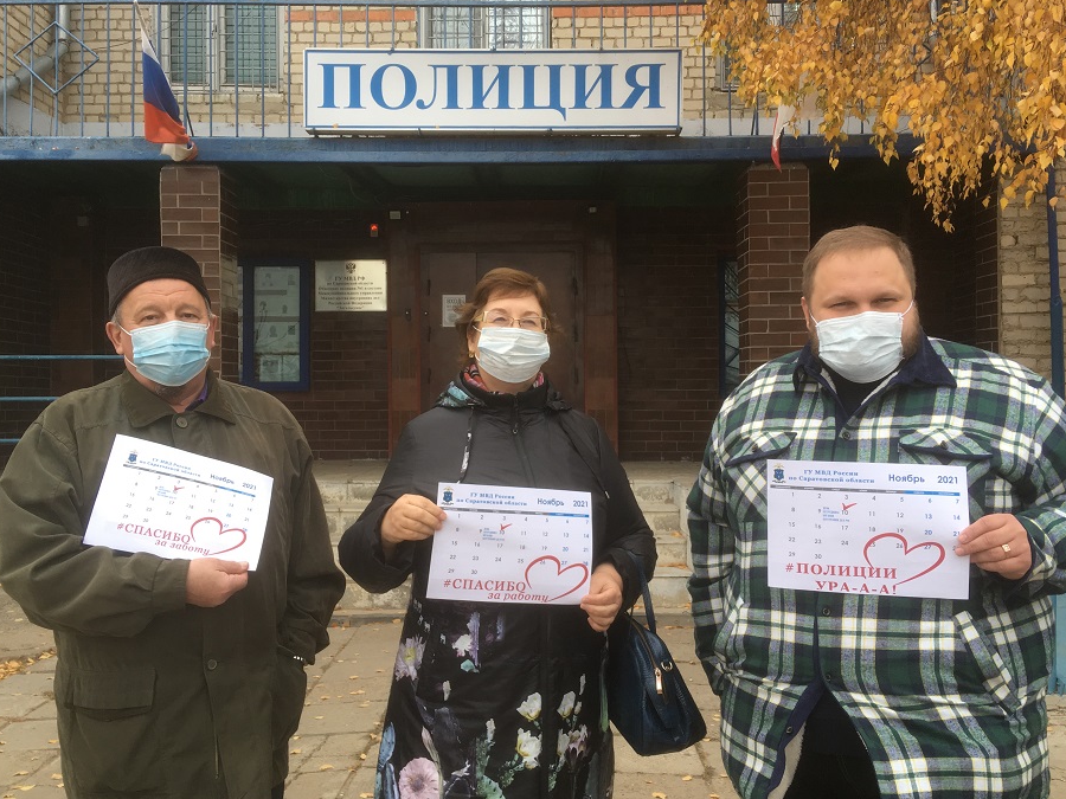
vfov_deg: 42.9
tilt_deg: -1.0
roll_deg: +0.0
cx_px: 534
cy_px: 392
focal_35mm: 33
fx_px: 1016
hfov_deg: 55.4
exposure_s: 1/100
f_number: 2.2
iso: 32
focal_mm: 4.15
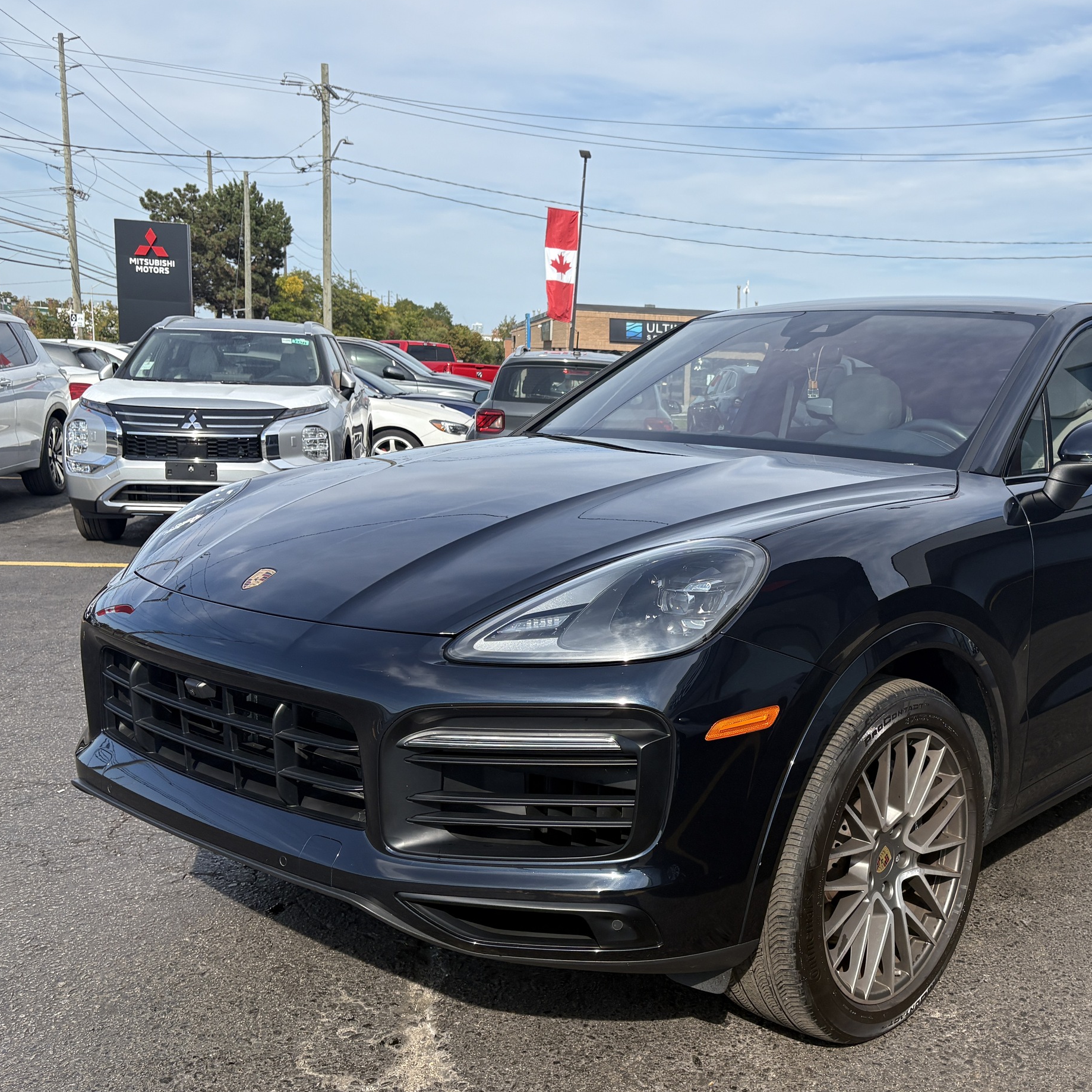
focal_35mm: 36
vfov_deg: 46.0
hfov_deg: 45.2
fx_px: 1285
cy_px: 586
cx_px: 753
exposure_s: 1/2538
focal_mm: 5.96
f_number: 1.6
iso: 50
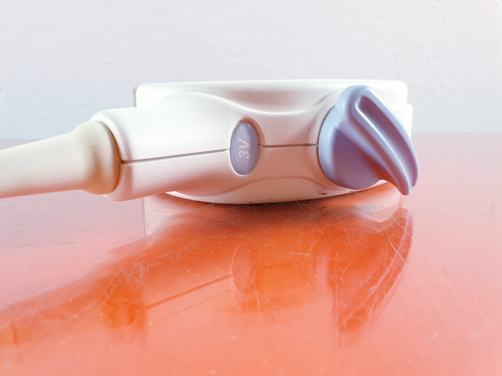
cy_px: 188
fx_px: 377
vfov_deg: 53.1
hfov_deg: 67.3
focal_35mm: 26
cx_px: 251
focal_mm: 4.3
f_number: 2.4
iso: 125
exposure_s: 1/50
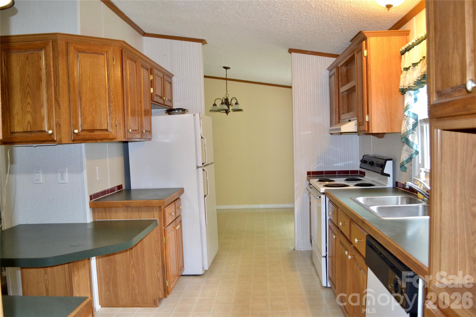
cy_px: 158
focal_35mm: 30
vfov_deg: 43.6
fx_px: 397
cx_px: 238
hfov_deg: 61.9
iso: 1400
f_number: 3.8
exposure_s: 1/60
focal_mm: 20
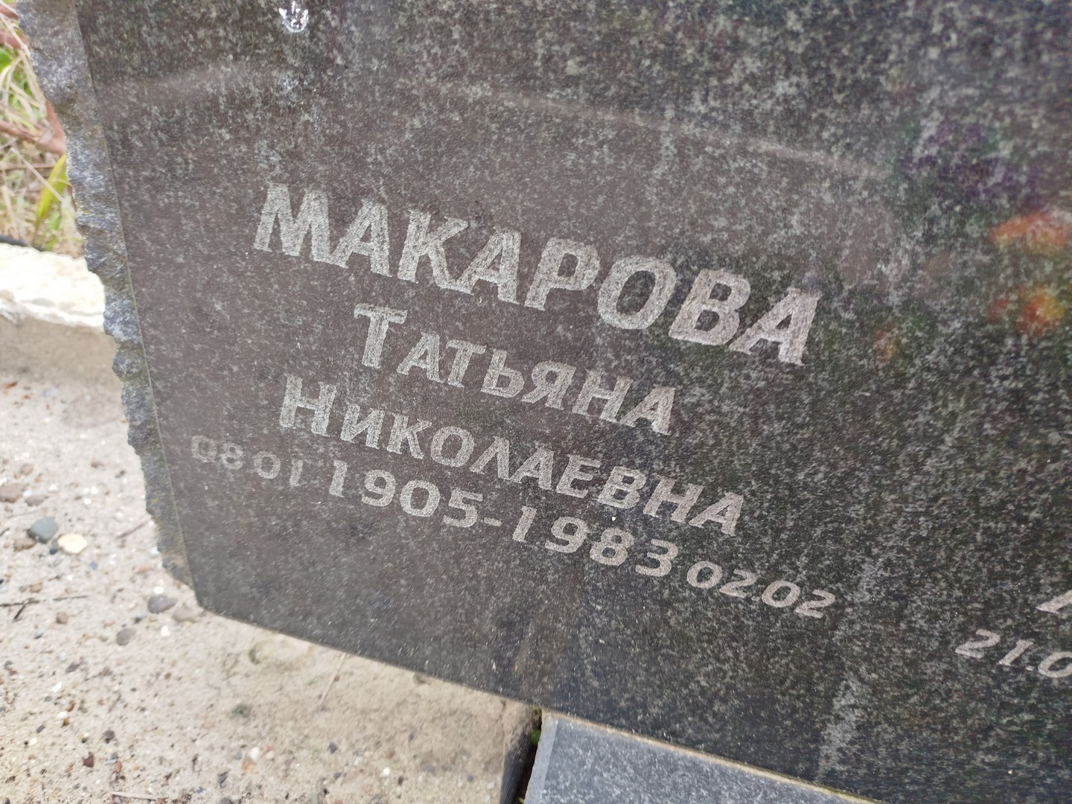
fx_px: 743
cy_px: 402
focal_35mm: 24
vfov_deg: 56.8
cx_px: 536
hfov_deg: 71.6
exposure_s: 1/100
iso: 50
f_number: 1.7
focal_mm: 5.31
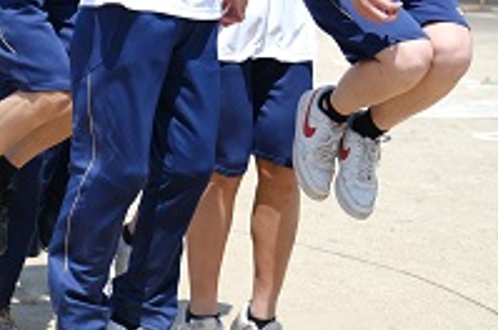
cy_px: -35
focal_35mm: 170
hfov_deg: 12.0
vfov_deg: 8.0
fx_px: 2348
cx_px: 15
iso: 250
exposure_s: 1/2000
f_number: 3.2
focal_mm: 50
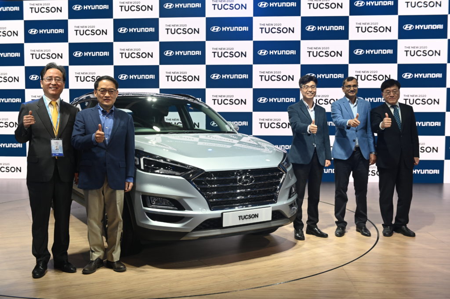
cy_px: 150
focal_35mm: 36
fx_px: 450
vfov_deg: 36.8
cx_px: 225
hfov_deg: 53.2
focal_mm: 36
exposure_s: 1/400
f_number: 4
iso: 1000
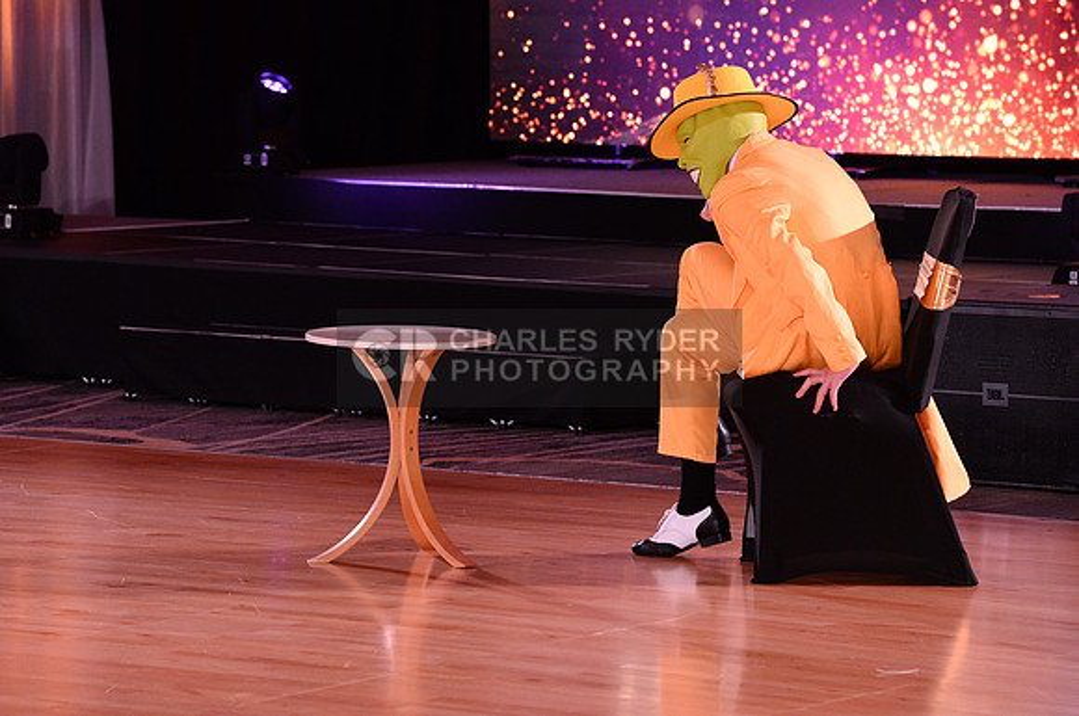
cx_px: 540
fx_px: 5537
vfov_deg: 7.4
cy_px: 358
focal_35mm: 185
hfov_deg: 11.1
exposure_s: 1/250
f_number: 6.3
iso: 4000
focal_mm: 185
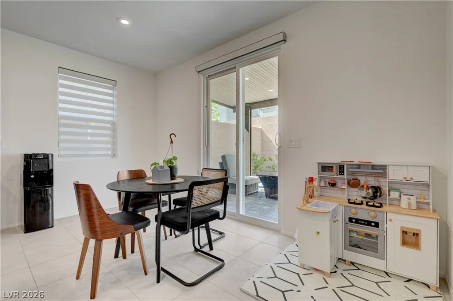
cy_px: 150
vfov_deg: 73.7
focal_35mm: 16
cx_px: 226
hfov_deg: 96.8
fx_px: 201
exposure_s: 1/20
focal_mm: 16
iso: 800
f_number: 8
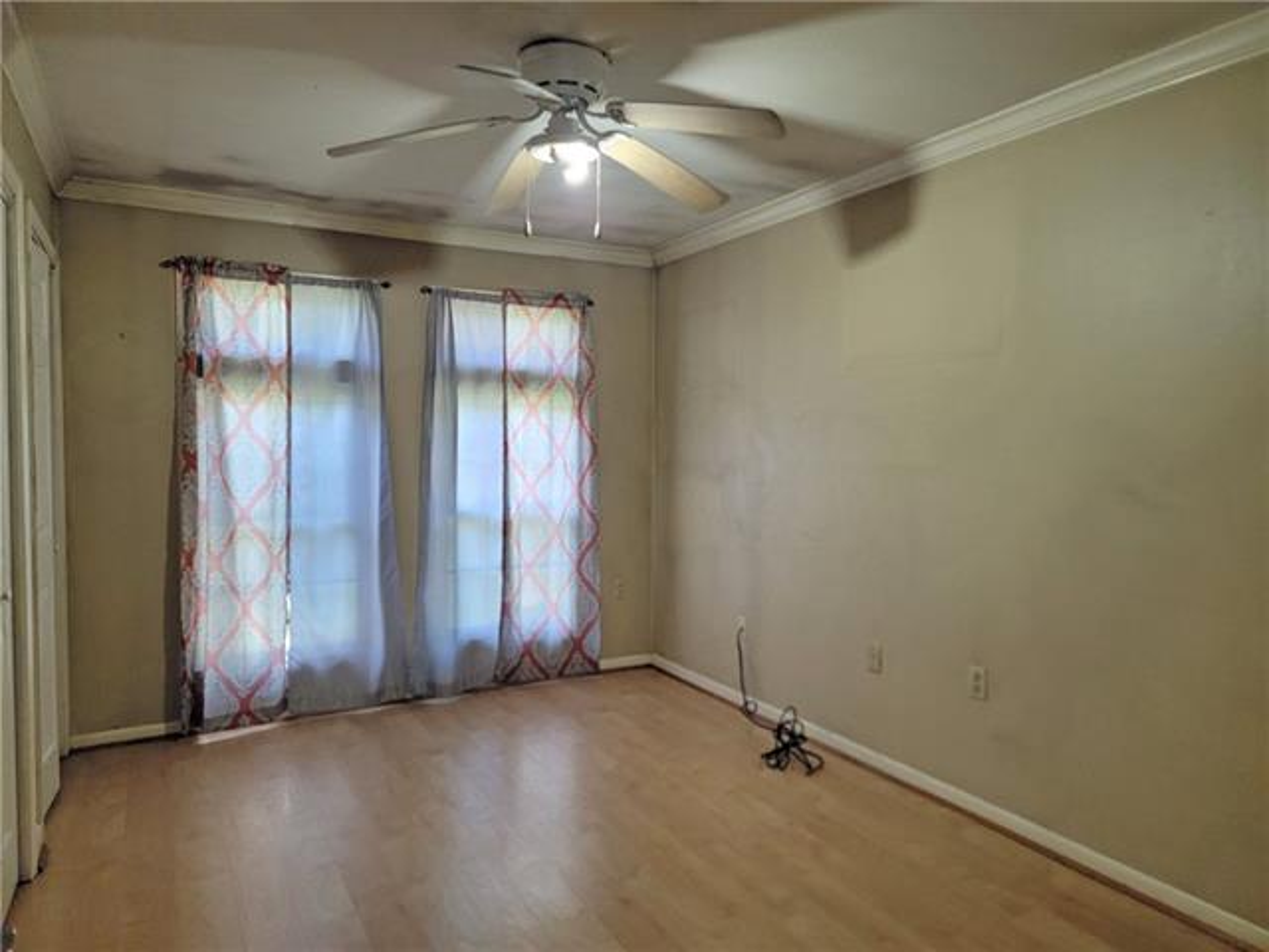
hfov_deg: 71.6
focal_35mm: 24
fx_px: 880
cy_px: 476
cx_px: 634
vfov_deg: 56.8
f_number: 1.8
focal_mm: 6.7
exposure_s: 1/60
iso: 200
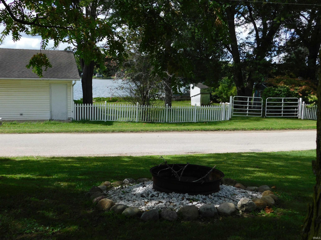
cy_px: 120
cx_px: 160
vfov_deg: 36.0
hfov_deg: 46.8
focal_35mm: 40
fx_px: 371
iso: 125
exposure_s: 1/800
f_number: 3.6
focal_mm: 7.1
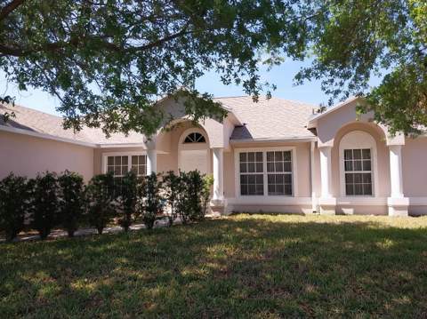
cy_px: 160
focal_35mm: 26
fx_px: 320
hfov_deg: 67.4
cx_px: 214
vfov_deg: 53.0
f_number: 1.8
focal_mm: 4
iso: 20
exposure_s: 1/349
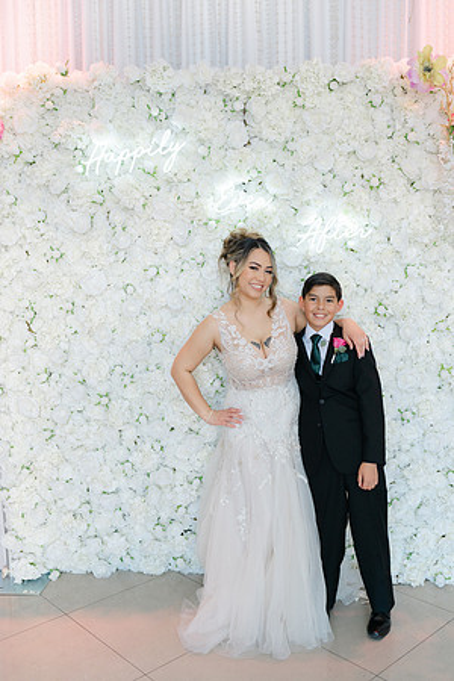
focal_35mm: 35
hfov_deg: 37.9
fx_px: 662
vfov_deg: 54.4
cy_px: 340
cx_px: 227
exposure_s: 1/160
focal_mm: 35
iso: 400
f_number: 4
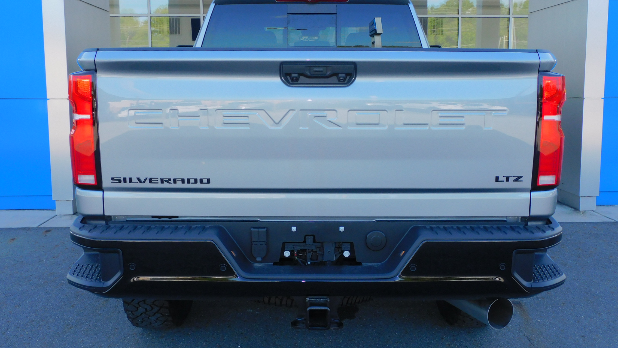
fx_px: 590
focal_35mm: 36
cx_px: 309
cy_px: 152
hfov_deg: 55.3
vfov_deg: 32.8
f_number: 3.6
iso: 125
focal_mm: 5.9
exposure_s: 1/250
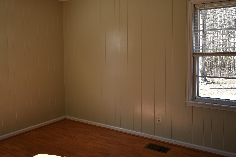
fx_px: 229
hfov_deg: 54.4
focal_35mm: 35
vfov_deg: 37.8
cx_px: 108
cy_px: 66
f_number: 4.5
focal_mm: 18
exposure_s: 1/80
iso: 100
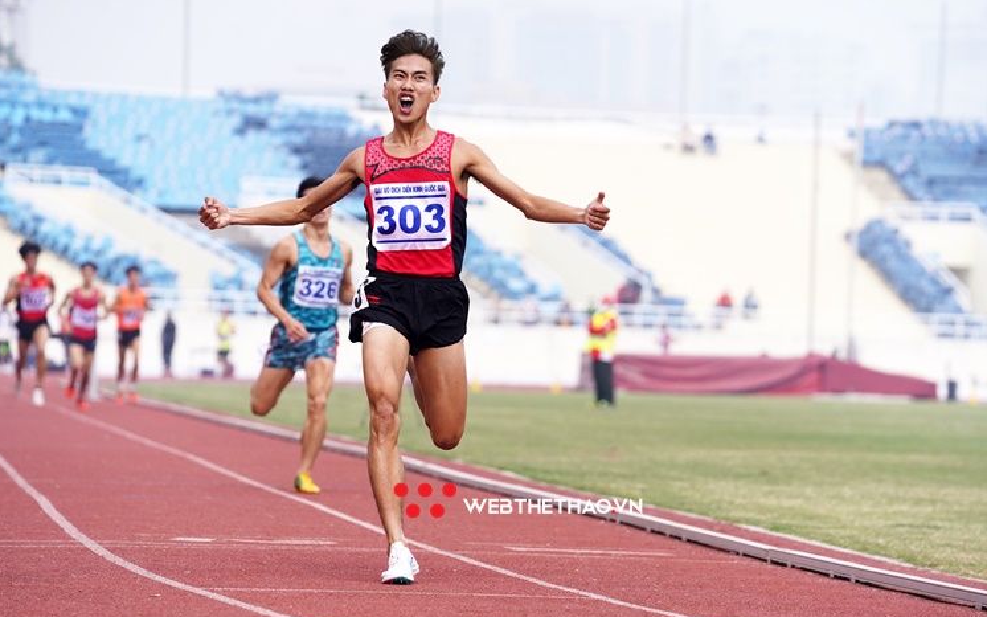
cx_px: 492
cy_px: 306
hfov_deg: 10.2
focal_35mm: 205
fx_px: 5513
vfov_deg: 6.4
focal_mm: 200
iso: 640
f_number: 5
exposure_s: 1/1600
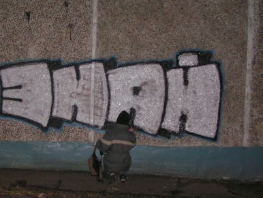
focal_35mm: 63
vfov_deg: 23.3
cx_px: 102
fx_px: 479
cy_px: 113
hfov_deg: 30.6
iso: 200
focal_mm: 5.8
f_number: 2.8
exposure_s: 1/40
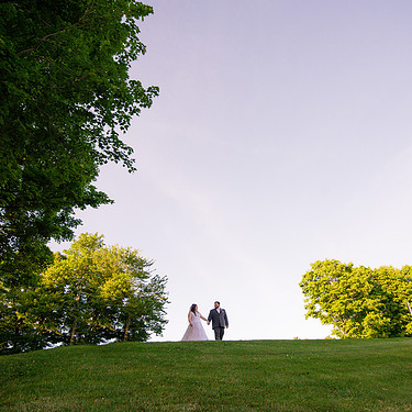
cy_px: 206
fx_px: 337
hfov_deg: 62.5
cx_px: 241
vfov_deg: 62.9
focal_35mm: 25
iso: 500
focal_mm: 19
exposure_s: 1/1250
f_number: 6.3
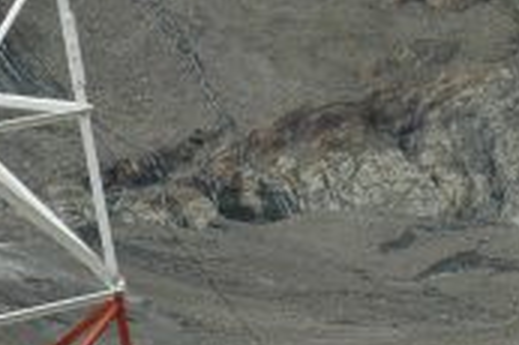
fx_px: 4494
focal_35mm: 312
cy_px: -207
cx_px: 562
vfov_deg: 4.4
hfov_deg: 6.6
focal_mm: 50
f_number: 14
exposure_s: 1/160
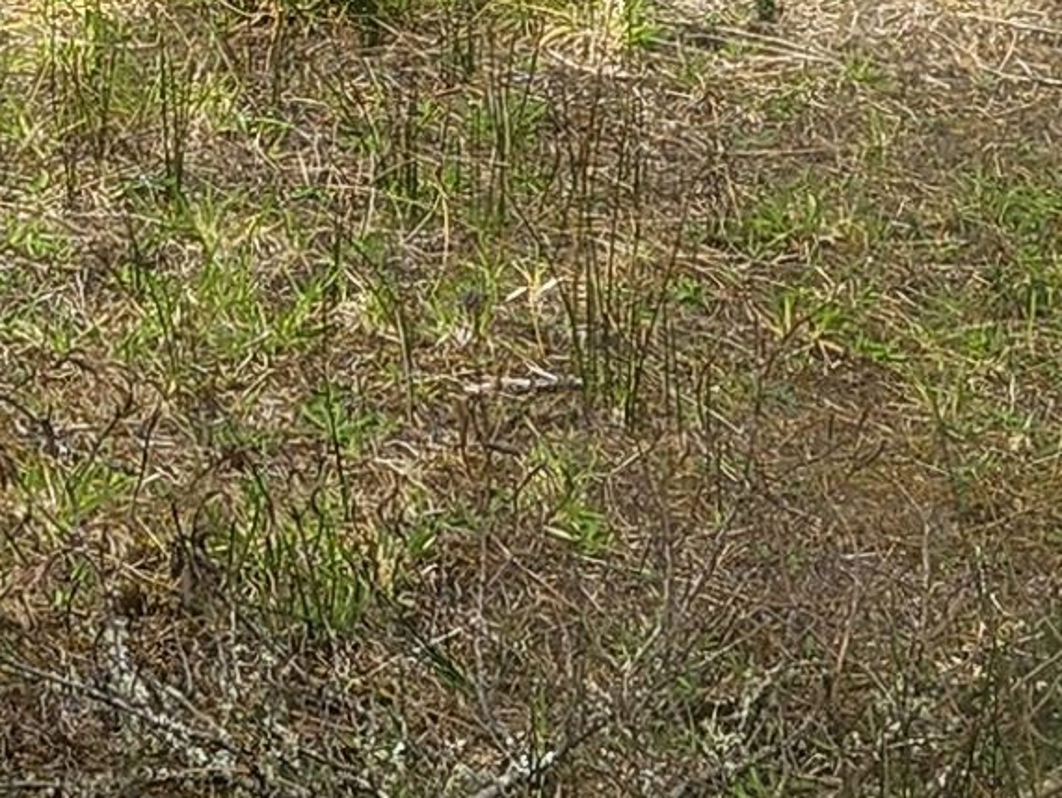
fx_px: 4943
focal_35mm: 161
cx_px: -218
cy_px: -1581
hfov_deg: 12.0
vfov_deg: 8.0
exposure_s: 1/238
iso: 20
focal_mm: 5.4
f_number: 1.8
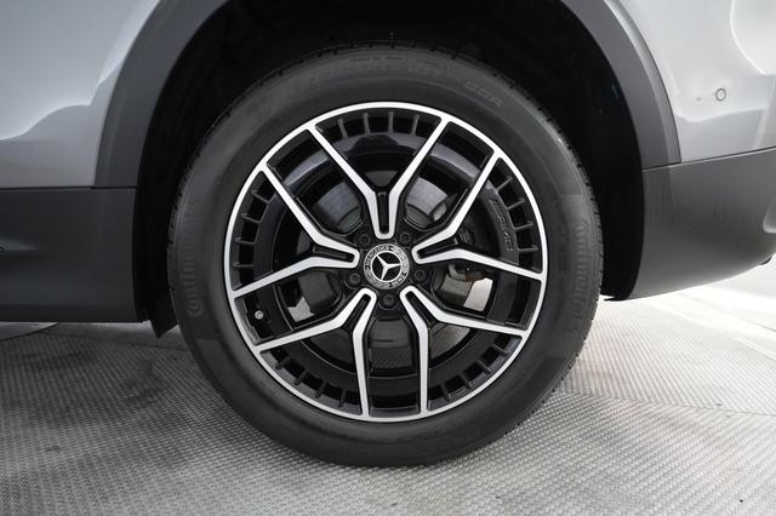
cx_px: 388
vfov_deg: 53.1
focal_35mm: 24
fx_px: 517
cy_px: 258
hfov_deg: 73.8
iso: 5000
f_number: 2.8
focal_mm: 24
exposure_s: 1/160
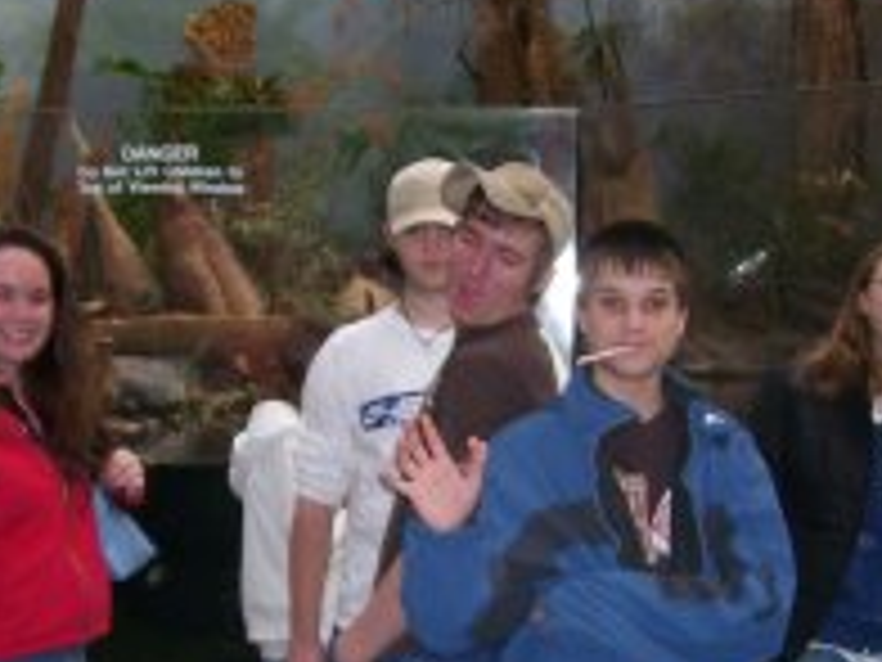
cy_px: 549
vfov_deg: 18.7
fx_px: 1987
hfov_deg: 25.0
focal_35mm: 78
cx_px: 405
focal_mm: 5.6
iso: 80
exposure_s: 1/60
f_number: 2.7
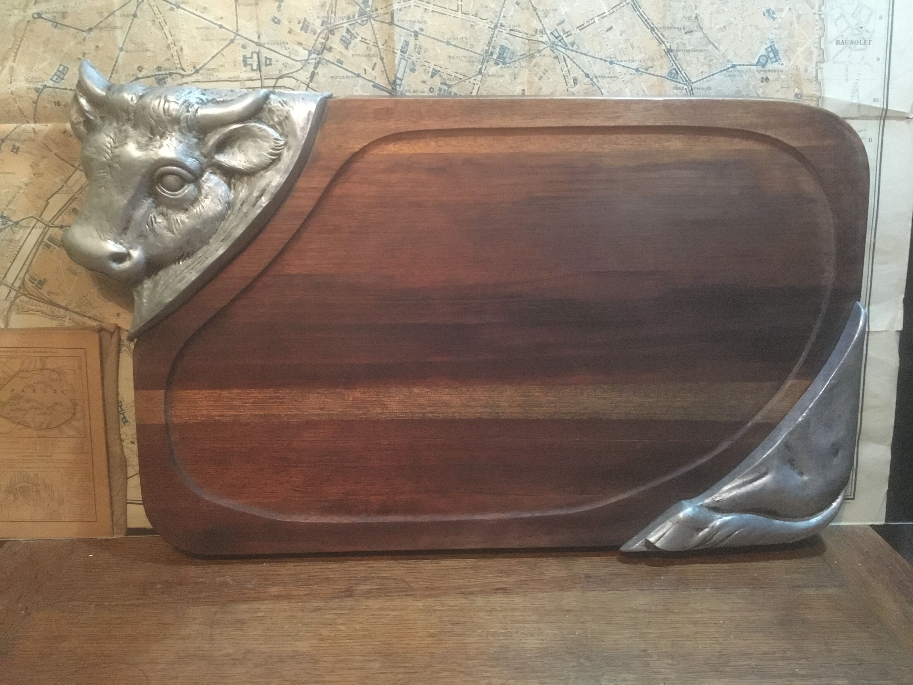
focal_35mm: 29
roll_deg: +0.1
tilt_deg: -16.3
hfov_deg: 61.7
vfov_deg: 48.2
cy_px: 342
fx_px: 765
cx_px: 456
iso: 320
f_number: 2.2
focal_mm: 4.15
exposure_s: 1/17
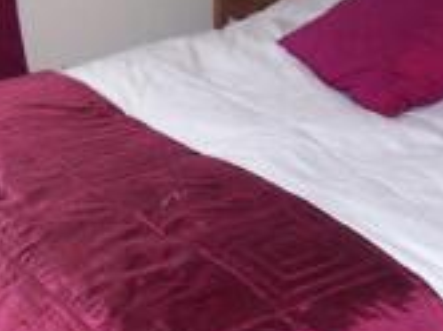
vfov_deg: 18.1
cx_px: 177
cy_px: 100
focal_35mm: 81
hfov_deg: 24.1
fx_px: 1035
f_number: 2.8
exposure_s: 1/30
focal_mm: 3.8
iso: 200
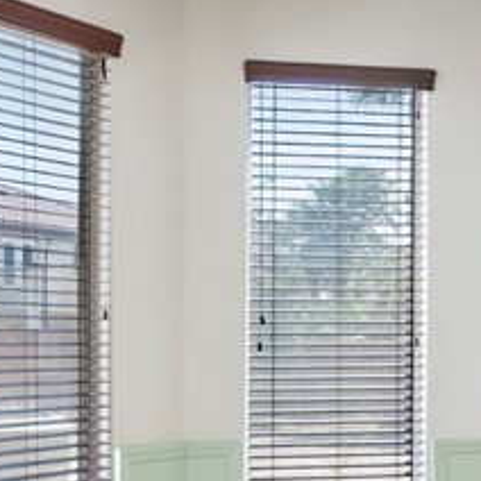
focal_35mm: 74
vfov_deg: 23.1
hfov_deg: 23.2
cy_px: 361
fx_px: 1163
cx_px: 327
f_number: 8
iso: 500
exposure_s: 1/640
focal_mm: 17
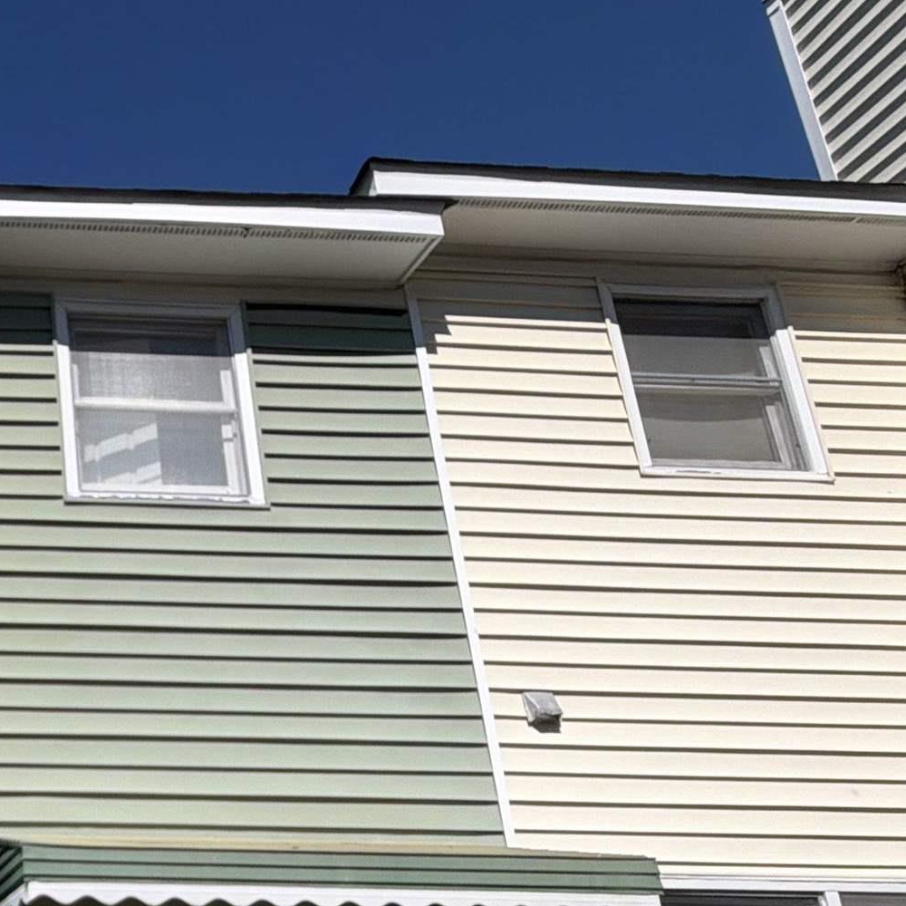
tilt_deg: +16.5
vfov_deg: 41.4
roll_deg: -0.2
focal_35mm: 38
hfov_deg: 34.1
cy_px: 762
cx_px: -215
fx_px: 1125
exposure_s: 1/1656
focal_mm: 2.22
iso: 20
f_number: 2.2
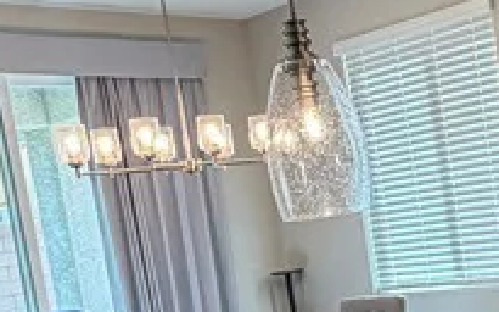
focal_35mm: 74
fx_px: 1006
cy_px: 319
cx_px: 540
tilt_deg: -7.2
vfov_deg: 17.2
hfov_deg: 25.9
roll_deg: +7.5
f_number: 2.2
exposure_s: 1/120
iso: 125
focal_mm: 2.22
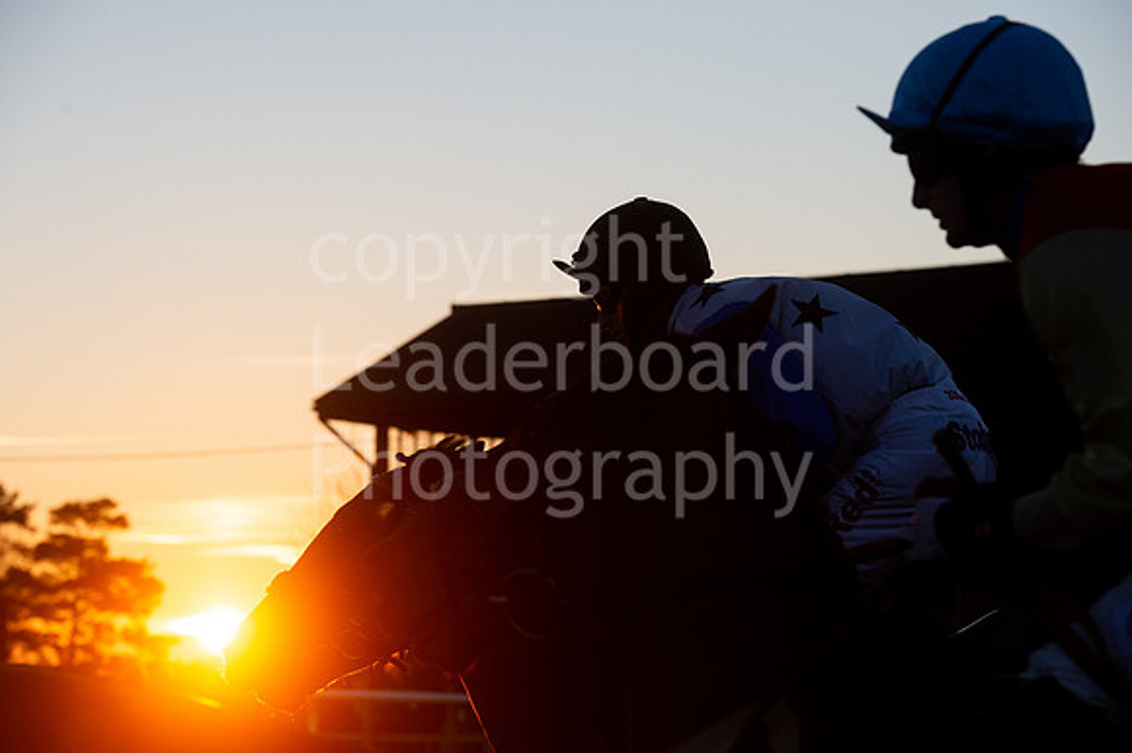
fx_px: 3834
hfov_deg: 16.8
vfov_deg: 11.2
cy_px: 376
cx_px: 566
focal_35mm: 122
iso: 1000
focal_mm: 122
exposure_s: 1/4000
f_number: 7.1
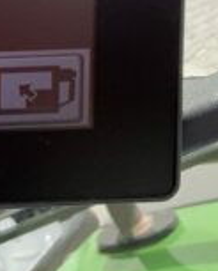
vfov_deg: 9.6
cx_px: -218
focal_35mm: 189
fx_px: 1520
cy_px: -246
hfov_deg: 7.8
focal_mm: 3
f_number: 1.8
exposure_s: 1/322
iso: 16
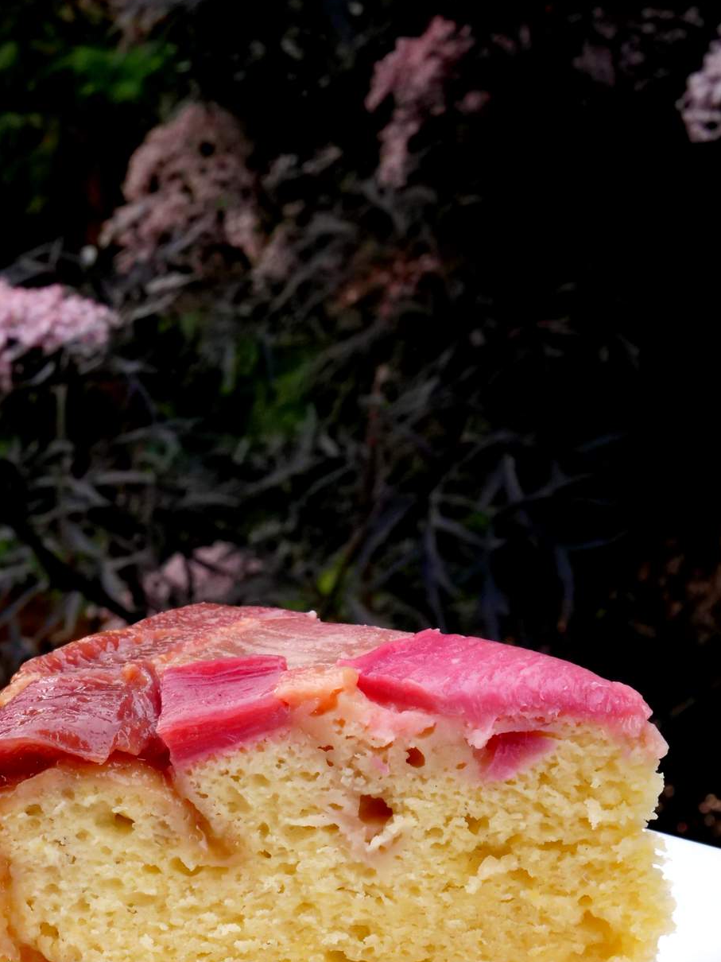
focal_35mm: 82
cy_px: 562
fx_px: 2278
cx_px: 348
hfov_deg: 18.0
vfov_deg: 23.8
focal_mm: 31
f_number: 16
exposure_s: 1/80
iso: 2500
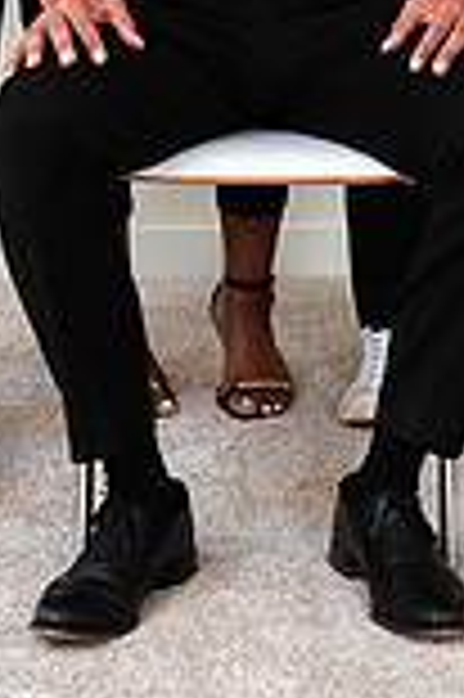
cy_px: -261
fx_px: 2422
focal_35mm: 125
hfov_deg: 10.9
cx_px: 351
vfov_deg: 15.5
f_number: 6.3
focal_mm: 43
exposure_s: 1/160
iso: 200
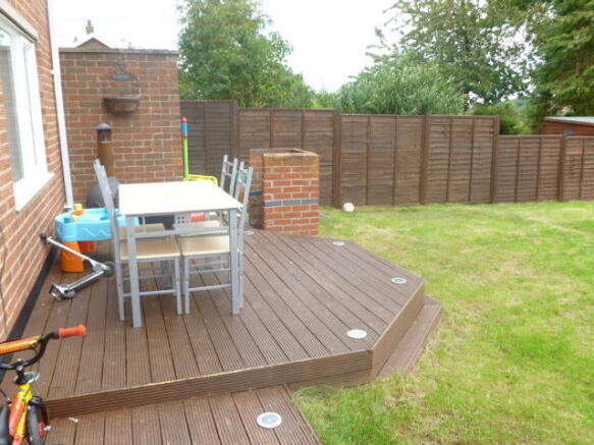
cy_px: 222
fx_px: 480
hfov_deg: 63.5
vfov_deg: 49.7
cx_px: 297
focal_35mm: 28
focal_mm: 5
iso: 100
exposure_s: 1/200
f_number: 3.3
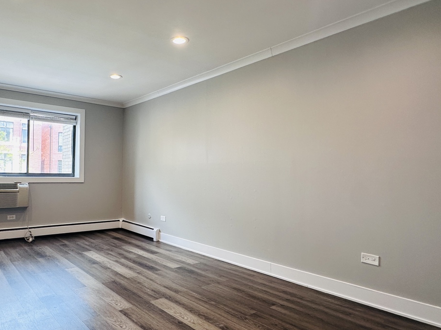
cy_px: 166
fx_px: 280
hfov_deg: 73.4
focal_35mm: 22
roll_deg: -1.1
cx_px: 137
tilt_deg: +2.0
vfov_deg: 61.1
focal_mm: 2.22
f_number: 2.2
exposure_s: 1/120
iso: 80
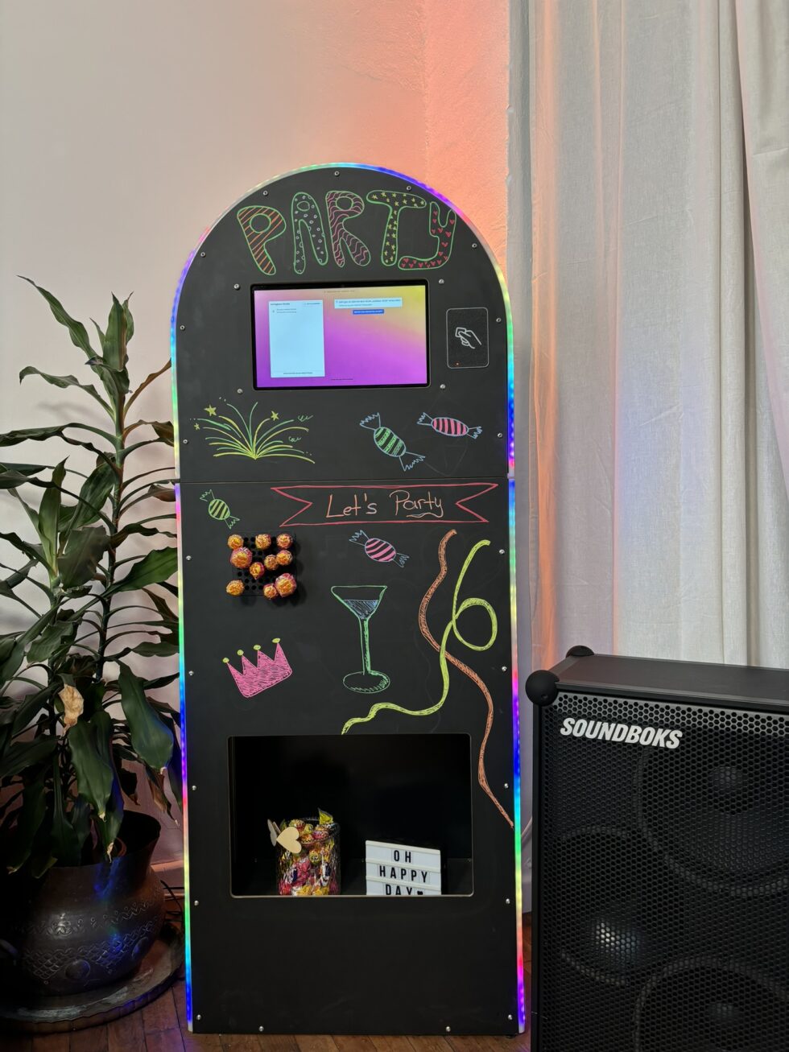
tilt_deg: -0.2
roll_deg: -0.5
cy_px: 526
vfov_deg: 67.3
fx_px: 790
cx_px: 394
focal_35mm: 26
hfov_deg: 53.1
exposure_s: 1/98
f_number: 1.6
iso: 125
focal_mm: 5.96
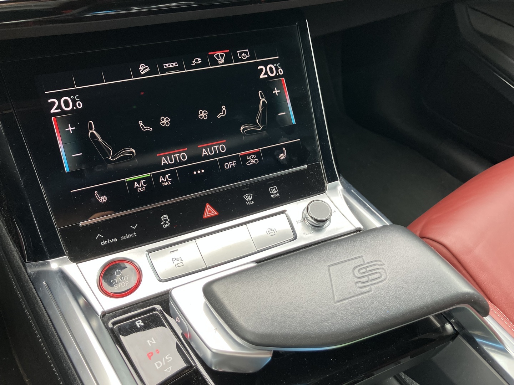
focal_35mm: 28
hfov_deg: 63.4
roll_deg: -2.8
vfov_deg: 49.7
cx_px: 257
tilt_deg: -42.8
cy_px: 192
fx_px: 416
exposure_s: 1/102
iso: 64
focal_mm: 3.99
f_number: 1.8
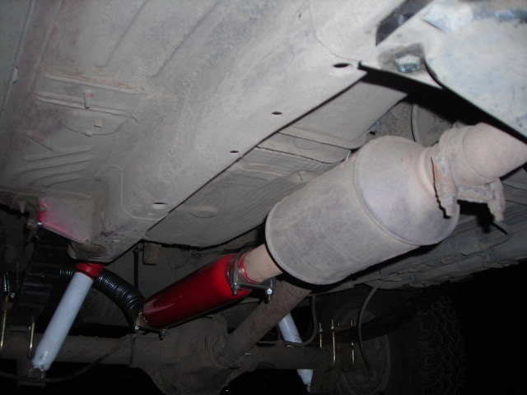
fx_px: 579
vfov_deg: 37.7
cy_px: 198
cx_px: 264
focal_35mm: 38
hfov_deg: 49.0
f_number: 3.2
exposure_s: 1/60.1
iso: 50
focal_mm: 6.3
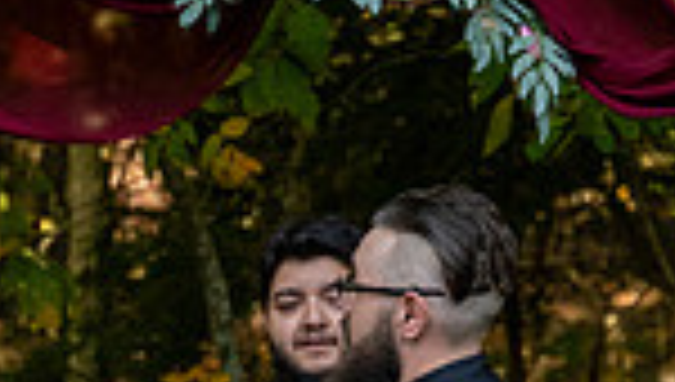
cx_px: 128
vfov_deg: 5.1
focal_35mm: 235
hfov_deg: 9.1
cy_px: 791
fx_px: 4214
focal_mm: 75
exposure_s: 1/6400
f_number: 4
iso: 6400
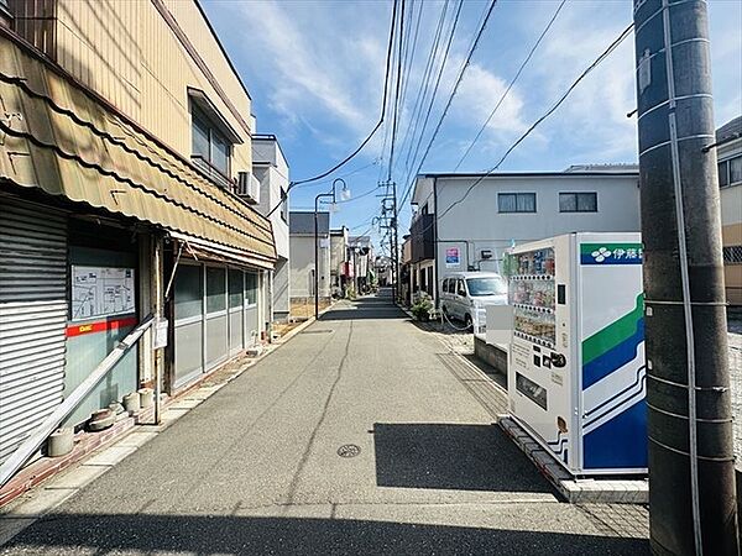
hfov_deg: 102.1
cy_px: 278
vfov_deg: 85.7
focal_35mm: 14
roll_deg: +1.4
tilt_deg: +4.4
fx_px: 300
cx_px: 371
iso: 50
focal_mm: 2.22
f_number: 2.2
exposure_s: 1/1667
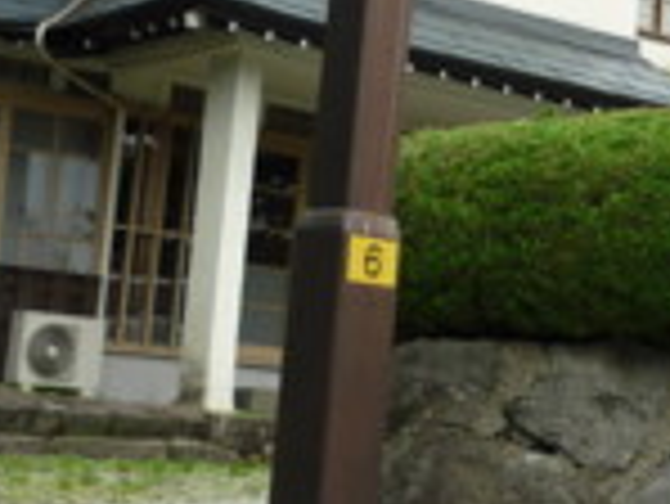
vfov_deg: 14.6
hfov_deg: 19.3
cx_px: 598
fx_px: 1937
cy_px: 27
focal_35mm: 100
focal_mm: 5.5
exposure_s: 1/400
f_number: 2.8
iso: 80
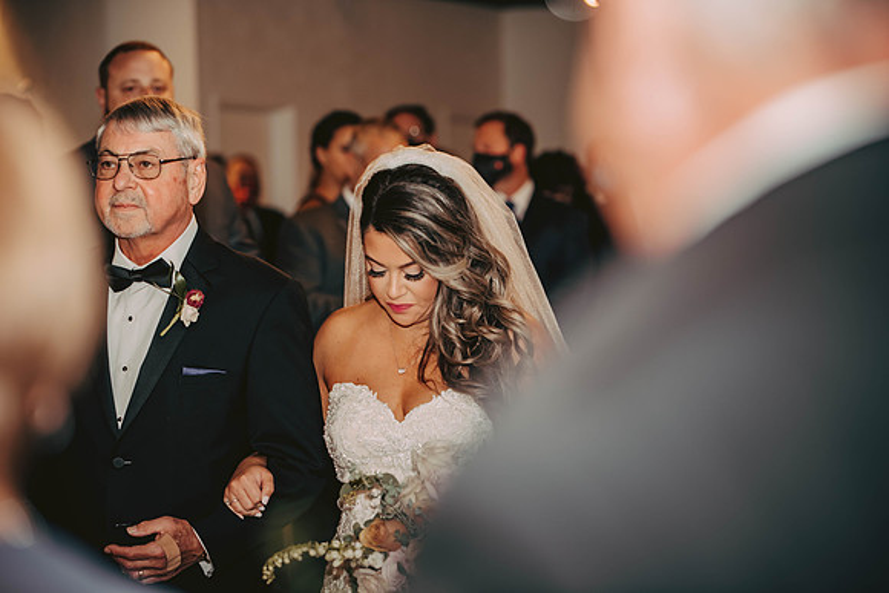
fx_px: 2717
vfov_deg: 12.5
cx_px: 444
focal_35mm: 110
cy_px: 296
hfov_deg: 18.6
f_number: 3.2
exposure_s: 1/60
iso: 500
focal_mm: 110
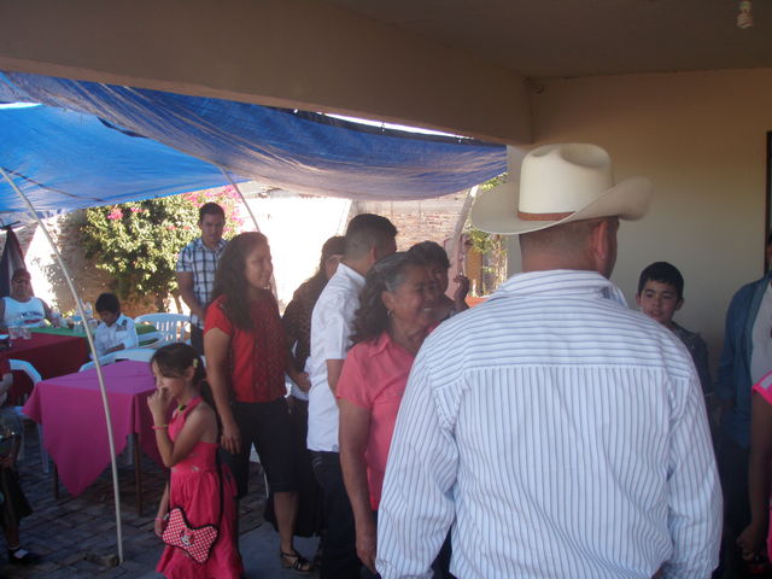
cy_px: 290
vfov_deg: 37.7
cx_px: 386
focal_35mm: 38
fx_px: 847
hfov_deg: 49.0
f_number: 3.5
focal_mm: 6.7
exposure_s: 1/100
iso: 80
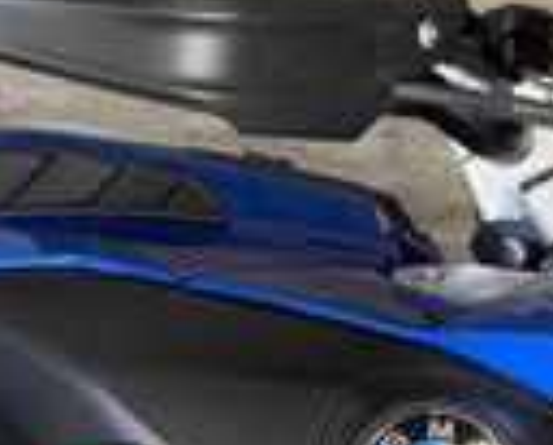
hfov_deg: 16.2
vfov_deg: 13.1
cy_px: 423
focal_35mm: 117
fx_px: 1919
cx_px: 514
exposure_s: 1/27
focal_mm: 6.76
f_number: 1.78
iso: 50
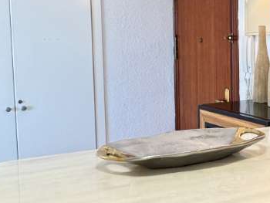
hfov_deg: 30.5
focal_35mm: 60
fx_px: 468
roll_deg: +0.8
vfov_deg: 24.4
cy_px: 81
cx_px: 251
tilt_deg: -4.9
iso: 160
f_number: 2.2
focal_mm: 2.22
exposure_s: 1/50
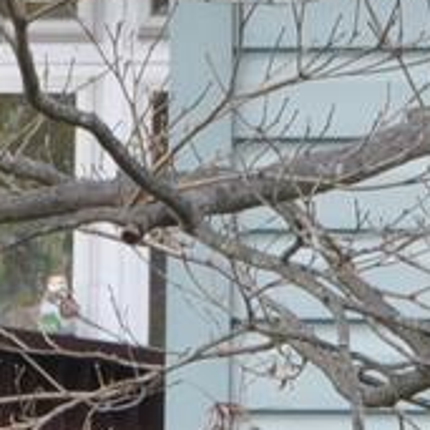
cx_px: 863
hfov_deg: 3.4
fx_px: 7294
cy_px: 747
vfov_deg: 3.4
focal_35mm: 519
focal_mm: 34
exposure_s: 1/60
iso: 200
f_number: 8
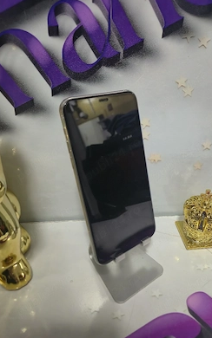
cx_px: 129
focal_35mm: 25
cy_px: 170
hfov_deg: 48.9
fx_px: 231
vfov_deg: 72.5
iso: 320
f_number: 1.8
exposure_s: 1/50.3
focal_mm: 5.4
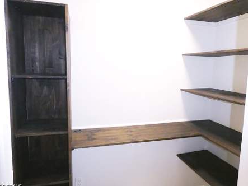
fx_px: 186
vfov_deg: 53.0
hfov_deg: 67.3
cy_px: 90
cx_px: 132
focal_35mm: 26
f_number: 3.3
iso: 640
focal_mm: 4.3
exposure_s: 1/60
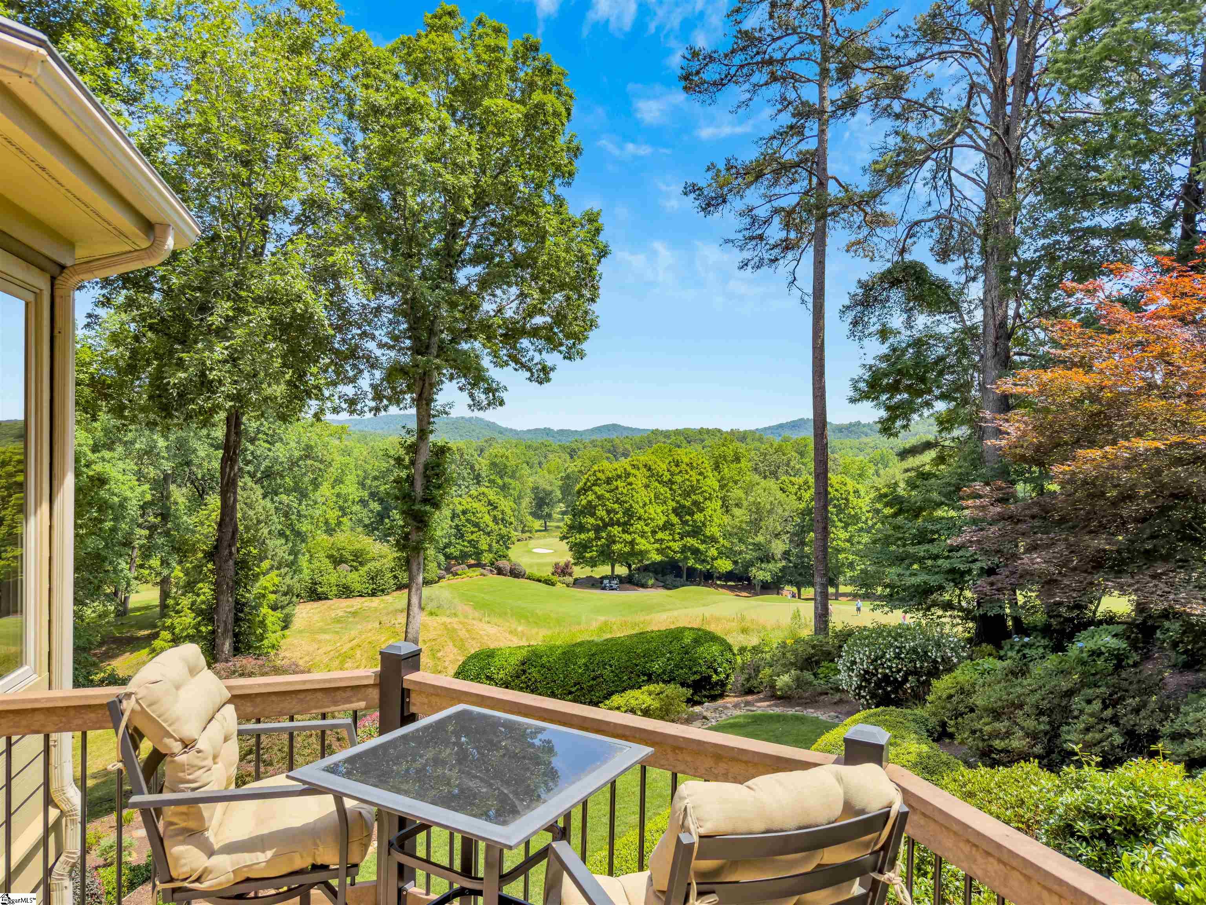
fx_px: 836
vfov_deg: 56.8
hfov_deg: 71.6
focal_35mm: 24
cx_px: 603
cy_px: 452
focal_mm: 6.76
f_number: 1.8
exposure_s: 1/2000
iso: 64
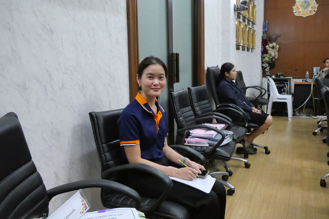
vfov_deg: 42.4
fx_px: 283
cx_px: 164
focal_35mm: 31
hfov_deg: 60.3
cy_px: 110
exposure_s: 1/125
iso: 6400
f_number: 5.6
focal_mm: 15
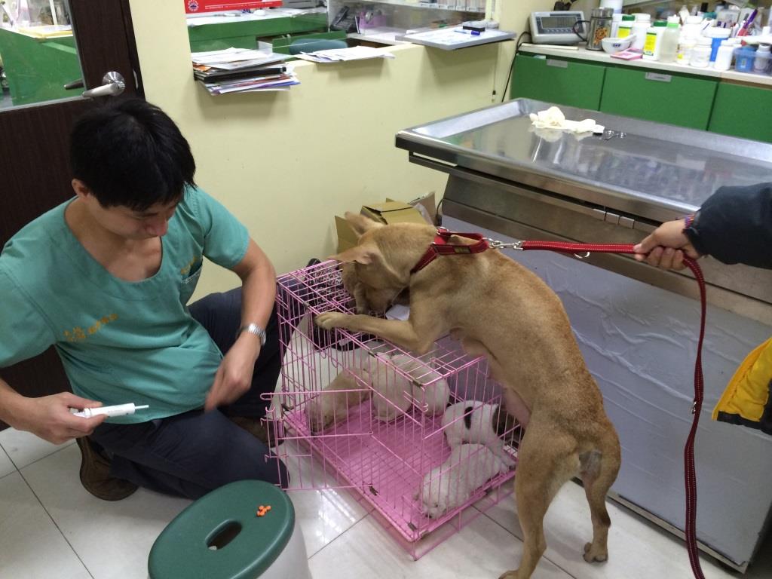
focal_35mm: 30
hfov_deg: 60.0
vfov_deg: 46.8
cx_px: 386
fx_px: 669
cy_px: 290
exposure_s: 1/30
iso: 125
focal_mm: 4.12
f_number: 2.2
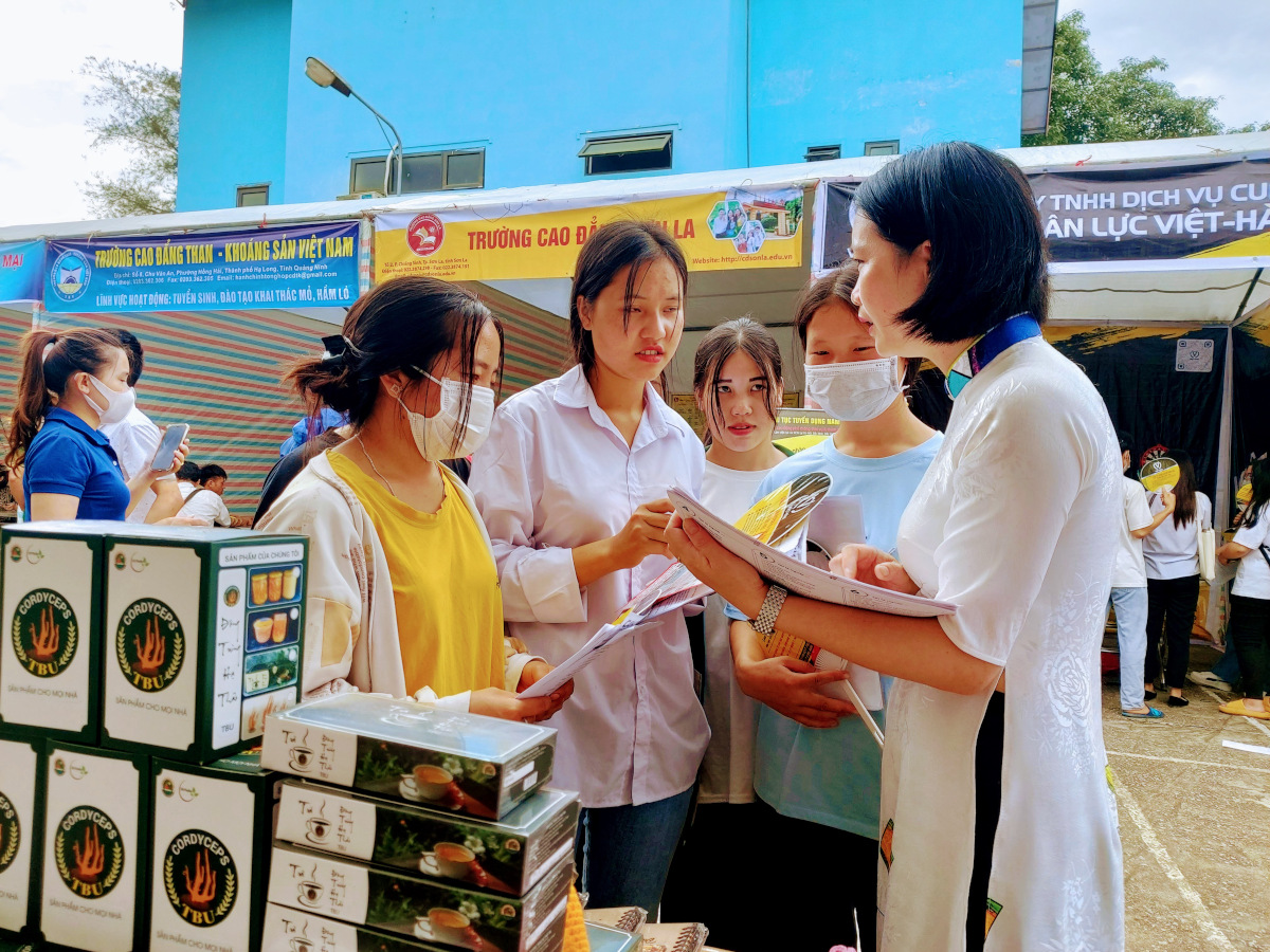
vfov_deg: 54.9
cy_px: 476
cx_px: 635
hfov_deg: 69.4
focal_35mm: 25
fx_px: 917
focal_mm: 4.58
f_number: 2
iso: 50
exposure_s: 1/192
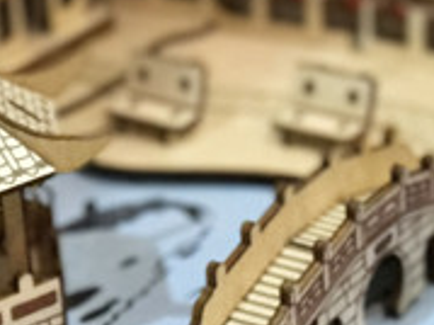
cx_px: 410
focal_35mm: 191
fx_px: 2393
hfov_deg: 10.3
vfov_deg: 7.7
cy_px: 393
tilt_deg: -35.1
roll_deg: -0.5
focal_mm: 6.6
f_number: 2.8
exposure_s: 1/50
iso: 640
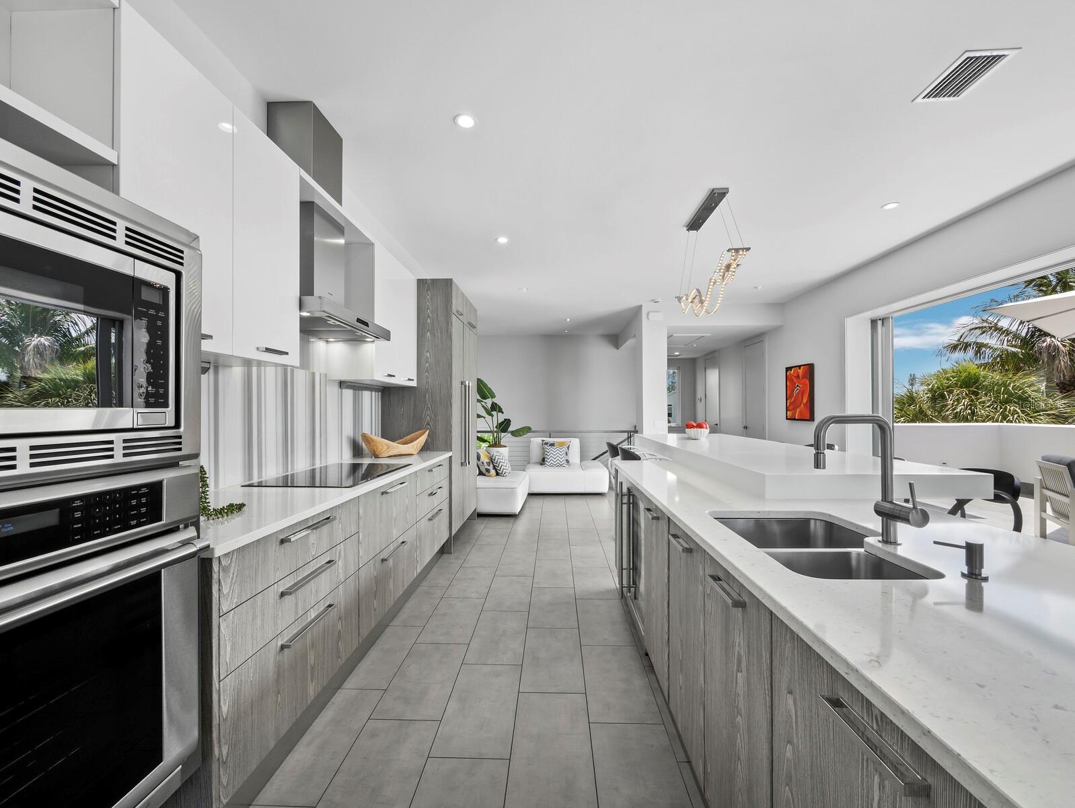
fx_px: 435
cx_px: 538
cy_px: 404
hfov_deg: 102.0
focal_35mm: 14
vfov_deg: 85.7
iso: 400
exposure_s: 1/13
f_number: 11
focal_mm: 7
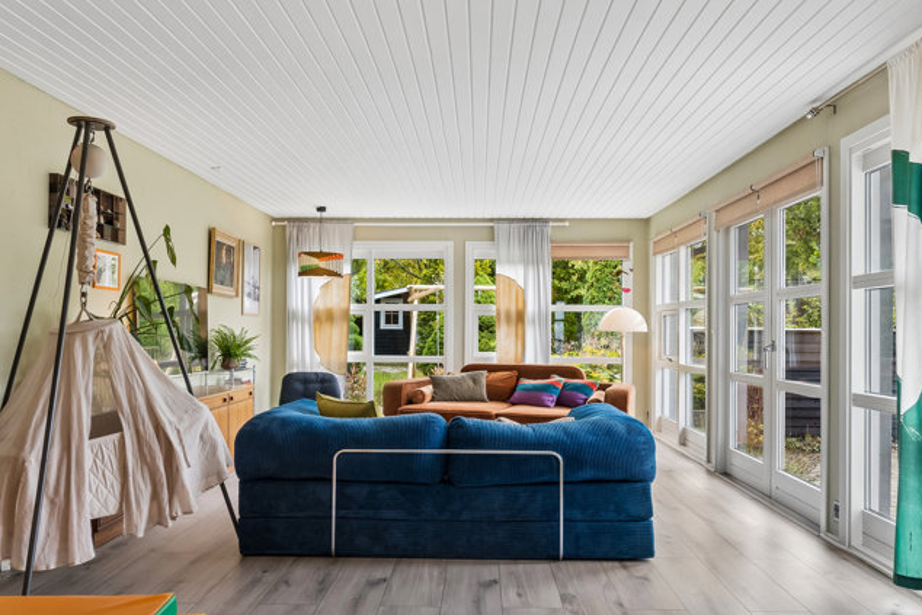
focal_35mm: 29
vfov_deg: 44.5
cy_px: 341
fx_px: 751
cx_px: 465
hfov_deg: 63.1
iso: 200
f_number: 8
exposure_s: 1/8
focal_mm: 15.5
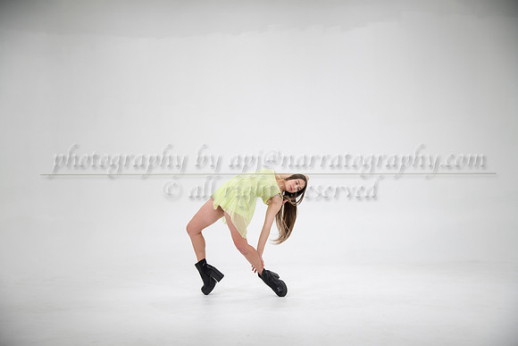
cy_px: 173
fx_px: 720
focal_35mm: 50
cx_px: 259
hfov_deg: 39.6
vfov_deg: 27.0
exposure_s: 1/500
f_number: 4
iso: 400
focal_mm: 50
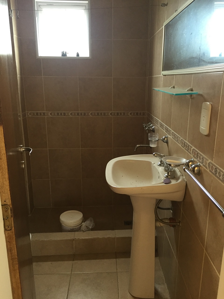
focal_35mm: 29
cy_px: 150
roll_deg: -0.1
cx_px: 112
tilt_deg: -14.6
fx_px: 250
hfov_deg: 48.2
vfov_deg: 61.7
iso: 160
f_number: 2.2
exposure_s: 1/33
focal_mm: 4.15
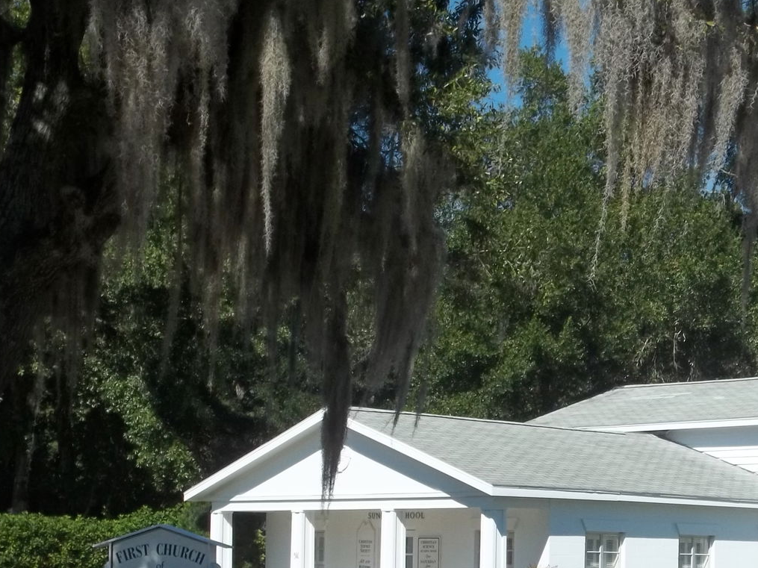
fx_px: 1905
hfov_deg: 22.1
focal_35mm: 87
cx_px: 659
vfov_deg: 16.7
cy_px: 528
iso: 64
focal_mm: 8.3
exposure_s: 1/160
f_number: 8.8
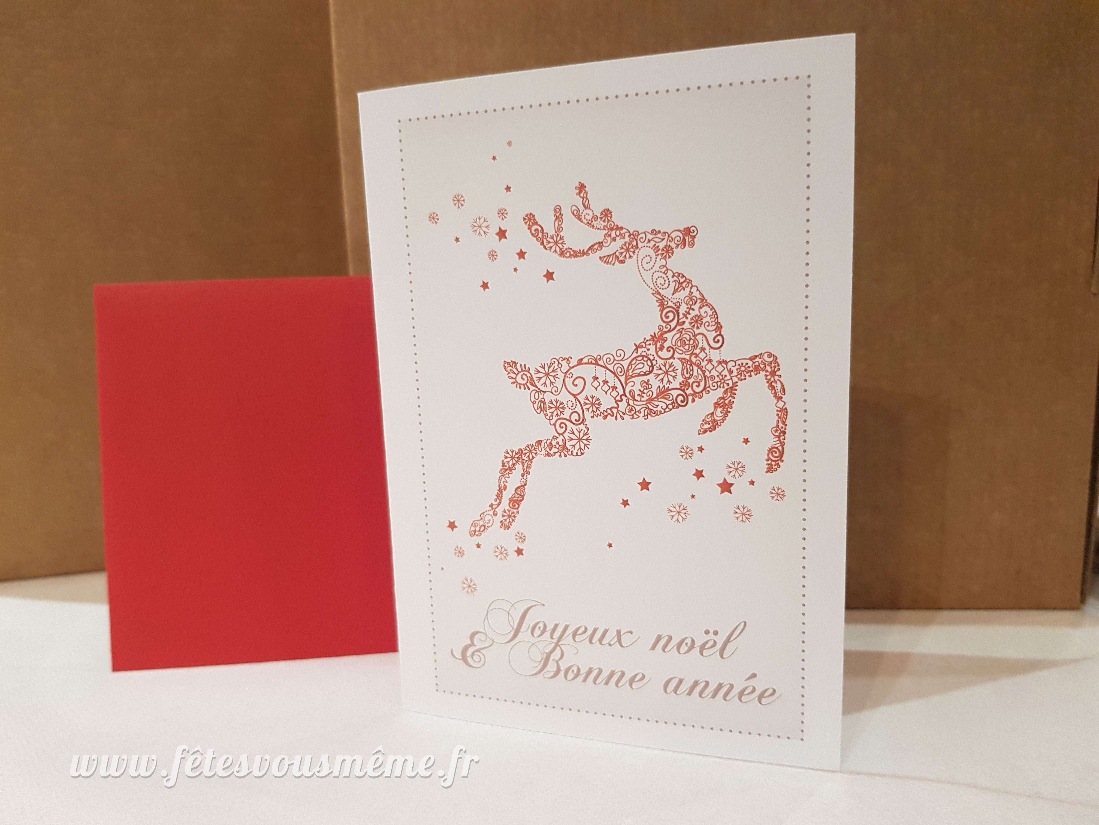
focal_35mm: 26
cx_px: 550
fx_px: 825
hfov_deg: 67.3
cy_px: 412
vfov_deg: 53.1
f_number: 1.7
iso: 200
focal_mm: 4.3
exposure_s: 1/33
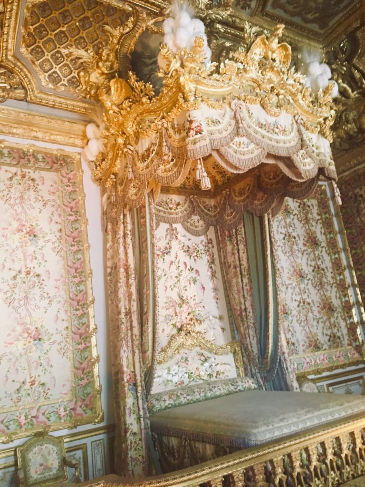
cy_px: 244
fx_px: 408
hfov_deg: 48.2
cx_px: 182
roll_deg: +7.1
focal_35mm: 29
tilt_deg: +17.3
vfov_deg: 61.7
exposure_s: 1/33
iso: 200
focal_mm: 4.15
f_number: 2.2
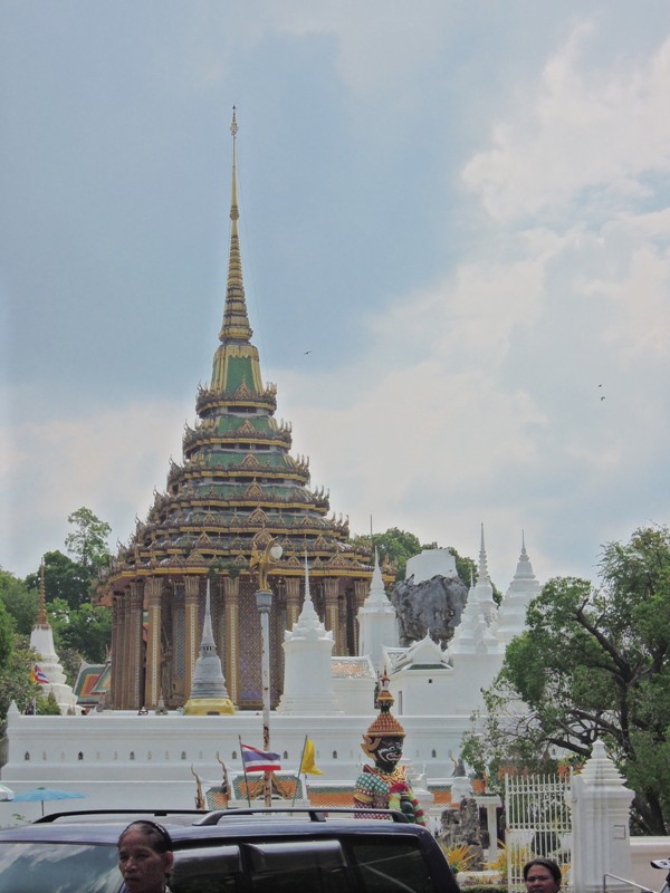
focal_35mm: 70
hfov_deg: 21.0
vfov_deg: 27.8
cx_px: 335
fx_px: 1806
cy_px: 446
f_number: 6.3
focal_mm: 12.5
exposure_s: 1/1250
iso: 160
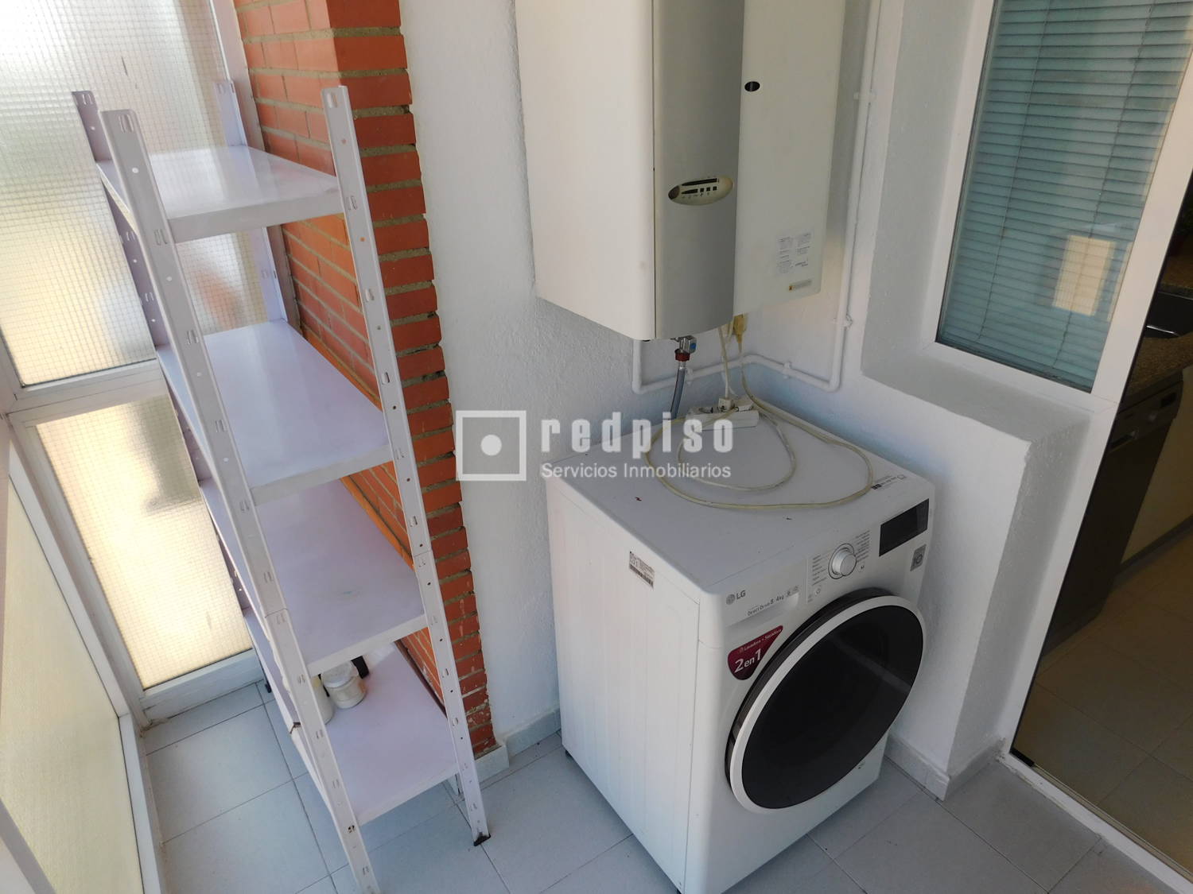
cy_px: 447
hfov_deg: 73.9
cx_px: 596
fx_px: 793
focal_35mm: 23
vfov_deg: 58.9
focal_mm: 4
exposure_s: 1/400
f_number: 3
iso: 125
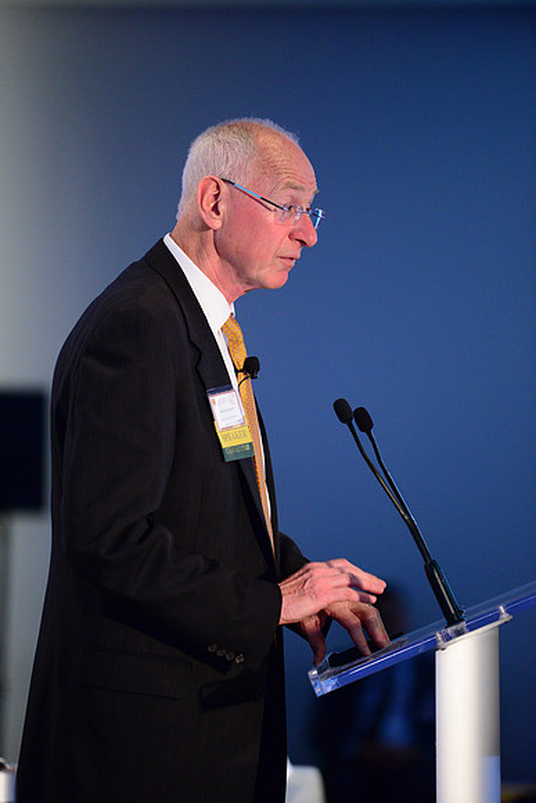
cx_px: 268
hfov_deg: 7.2
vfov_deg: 10.8
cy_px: 402
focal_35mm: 190
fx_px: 4240
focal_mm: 190
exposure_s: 1/160
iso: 4000
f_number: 2.8
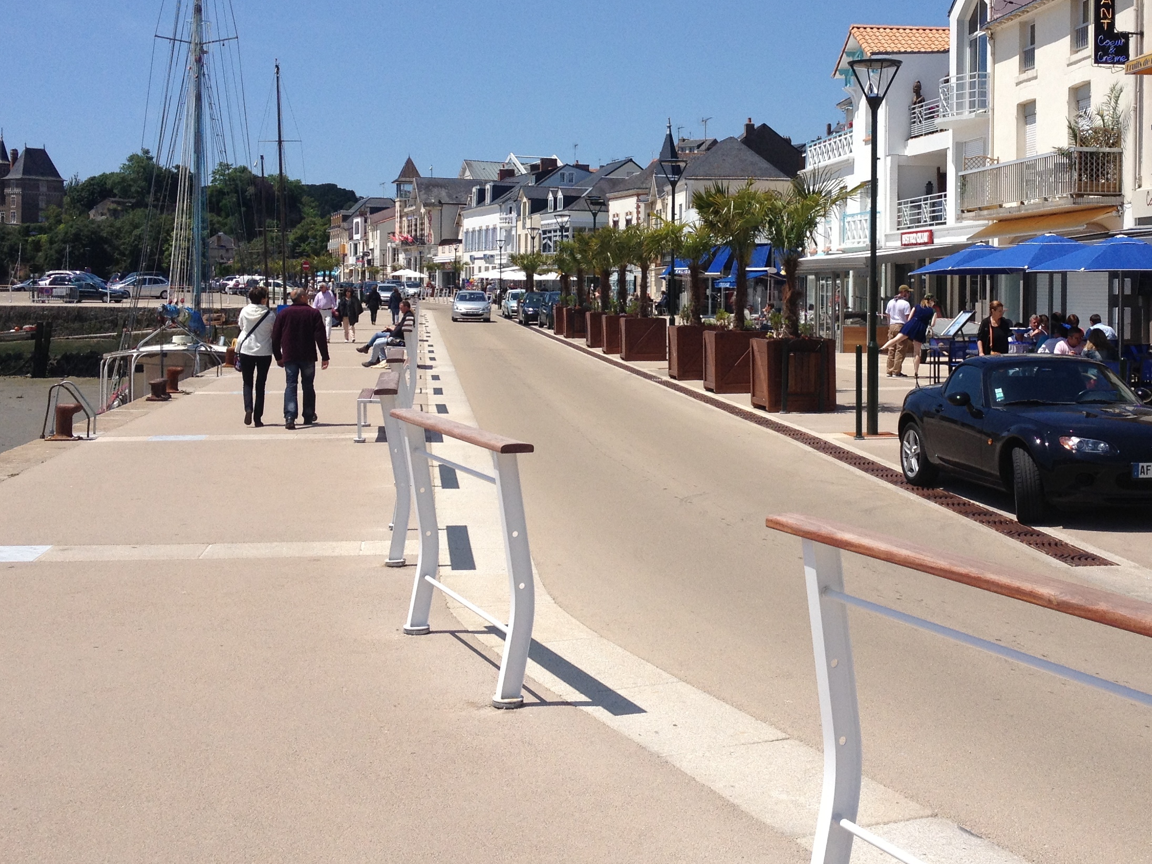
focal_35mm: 52
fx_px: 1731
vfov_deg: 27.9
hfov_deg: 36.6
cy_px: 303
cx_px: 730
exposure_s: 1/2907
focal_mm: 4.28
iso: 50
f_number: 2.4
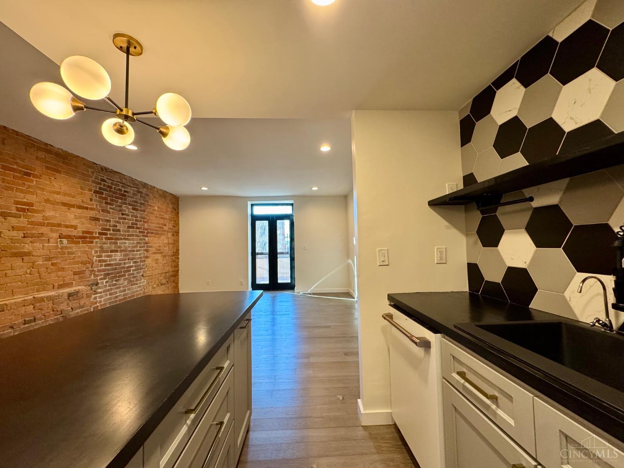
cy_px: 234
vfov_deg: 85.7
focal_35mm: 14
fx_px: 252
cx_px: 312
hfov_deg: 102.1
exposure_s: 1/120
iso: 250
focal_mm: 2.22
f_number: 2.2
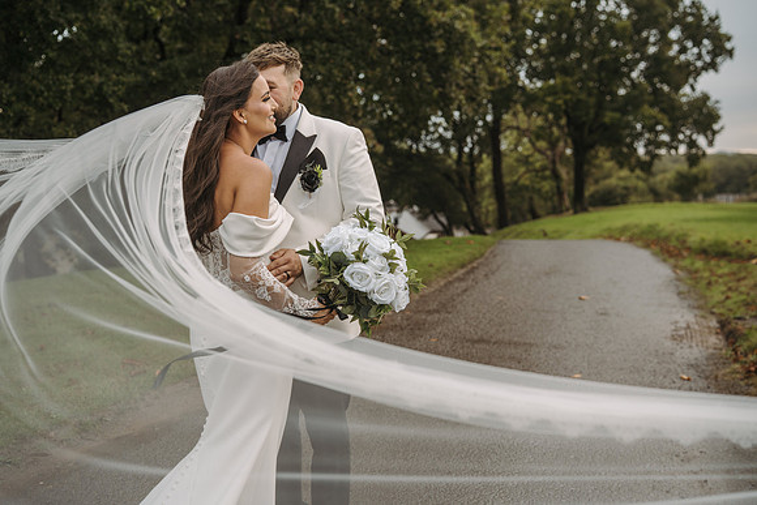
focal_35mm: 37
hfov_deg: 52.1
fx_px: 774
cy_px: 253
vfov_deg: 36.2
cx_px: 371
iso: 160
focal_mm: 35
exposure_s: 1/320
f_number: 2.8
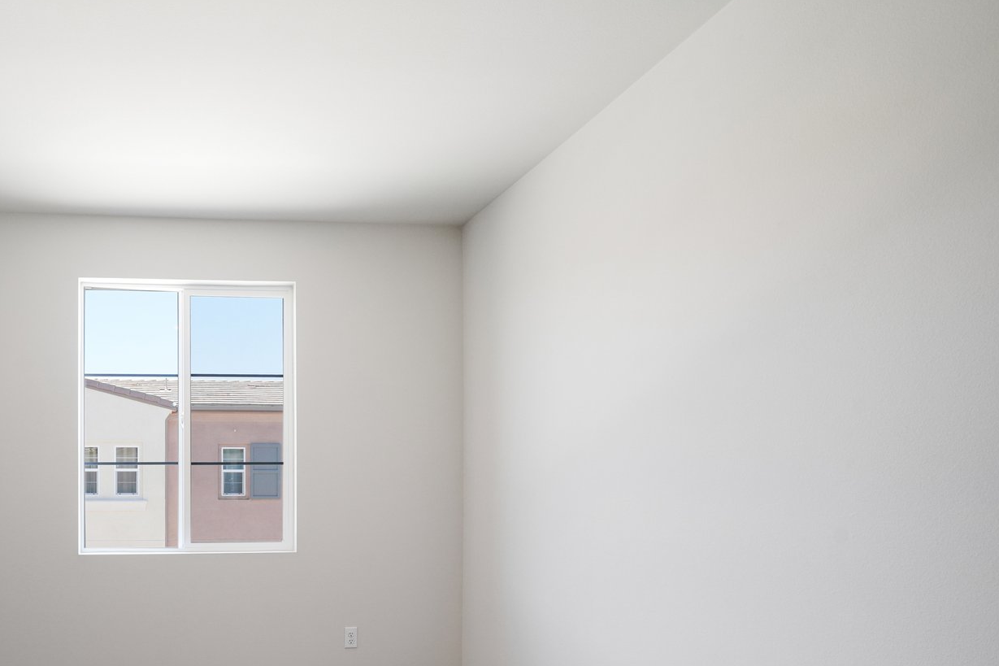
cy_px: 493
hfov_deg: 75.1
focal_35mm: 20
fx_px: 555
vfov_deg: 58.9
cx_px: 201
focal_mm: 12
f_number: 8
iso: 400
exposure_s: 1/15
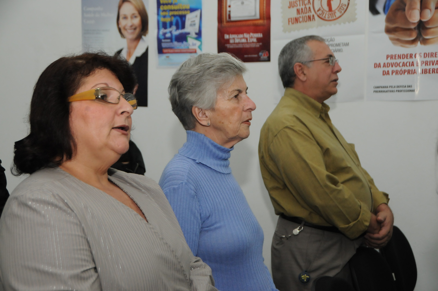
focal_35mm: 57
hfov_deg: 35.1
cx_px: 219
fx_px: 693
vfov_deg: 23.7
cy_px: 146
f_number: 4.2
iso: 1250
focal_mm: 38
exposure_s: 1/250
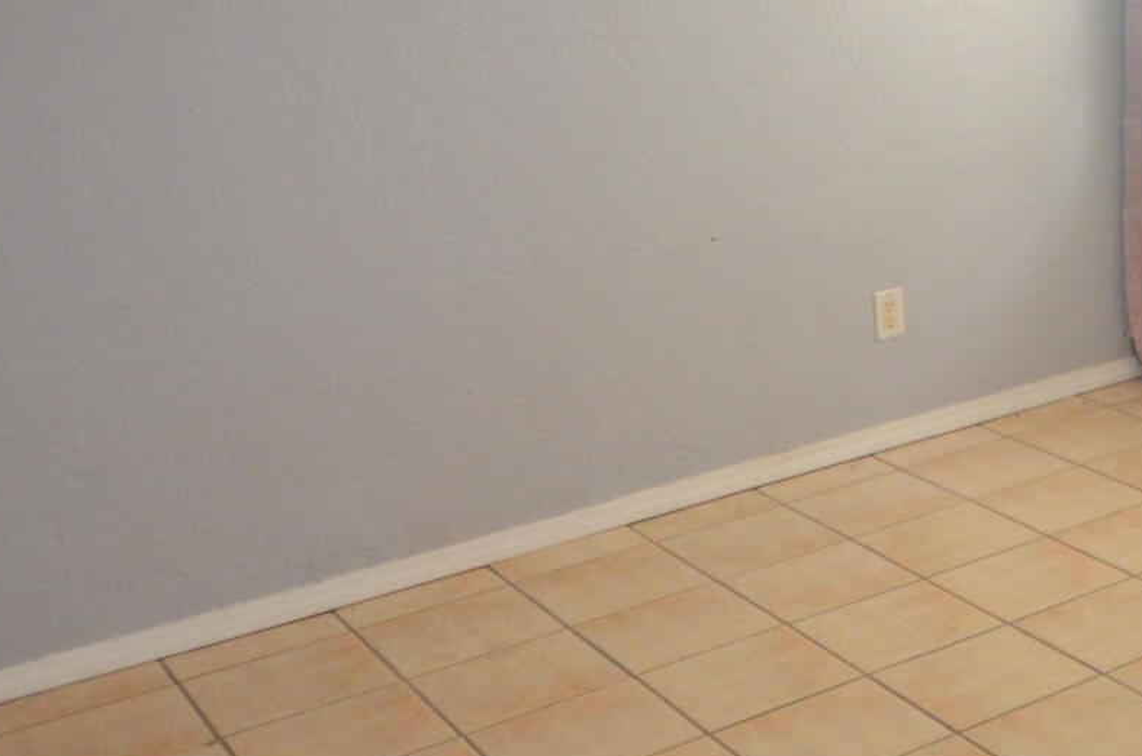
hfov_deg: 28.8
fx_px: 1991
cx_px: 1274
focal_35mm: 63
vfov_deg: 20.6
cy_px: -44
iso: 560
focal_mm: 11
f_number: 4.2
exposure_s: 1/60
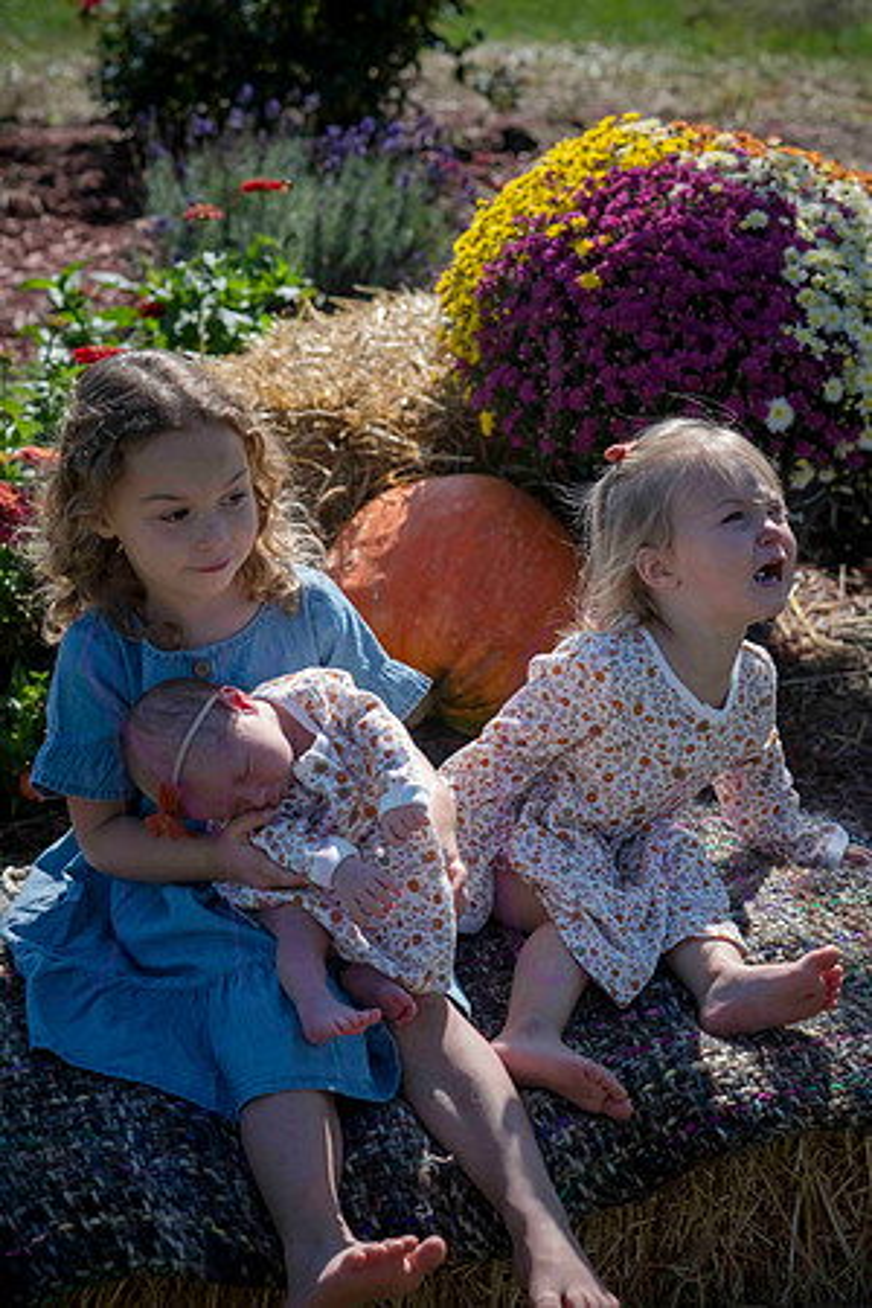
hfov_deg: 16.1
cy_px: 654
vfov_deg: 23.9
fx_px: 3088
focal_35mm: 85
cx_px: 436
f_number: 6.3
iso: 400
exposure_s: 1/1250
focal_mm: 85
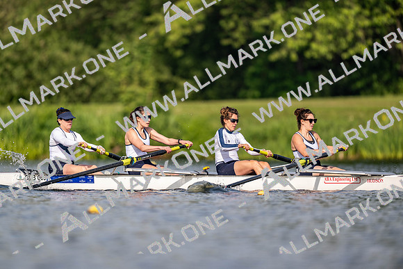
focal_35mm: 600
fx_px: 6718
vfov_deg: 2.3
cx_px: 202
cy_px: 134
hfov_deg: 3.4
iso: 280
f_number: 4
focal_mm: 600
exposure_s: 1/2500
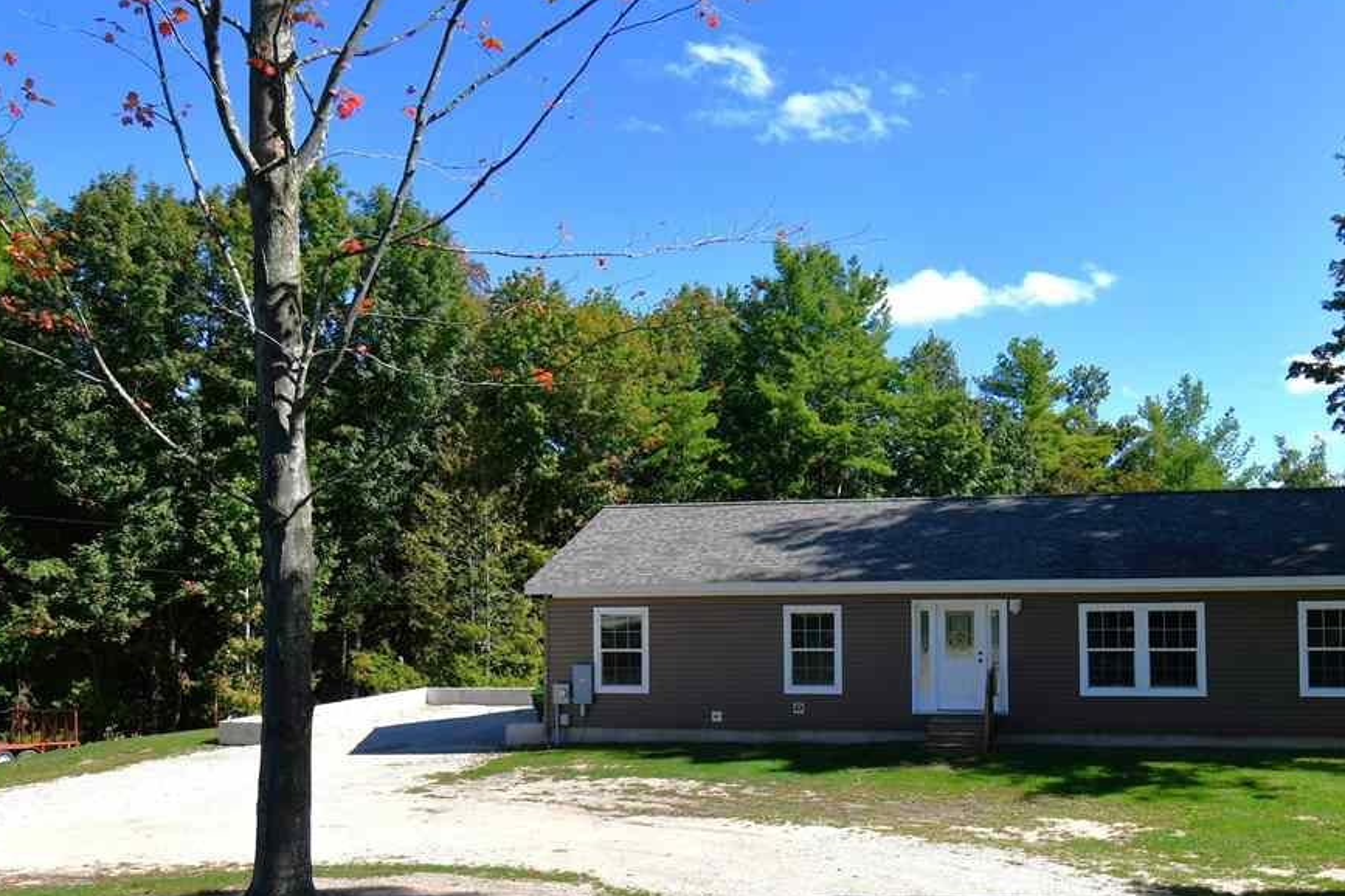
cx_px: 850
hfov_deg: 59.4
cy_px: 546
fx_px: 1158
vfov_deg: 42.1
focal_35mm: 31
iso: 100
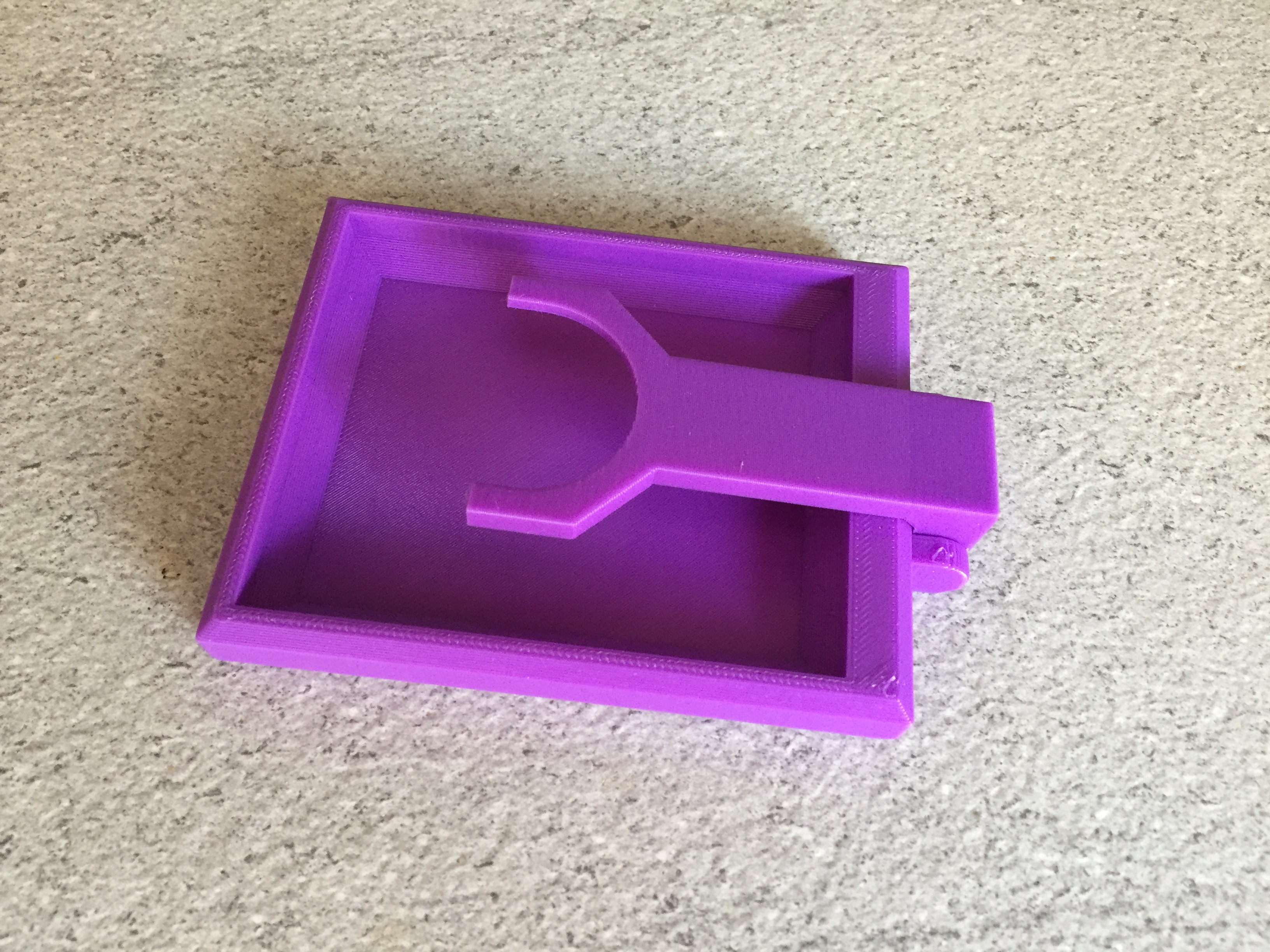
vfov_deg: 48.2
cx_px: 635
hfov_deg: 61.7
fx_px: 1064
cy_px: 476
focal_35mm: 29
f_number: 2.2
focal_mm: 4.15
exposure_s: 1/33
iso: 160
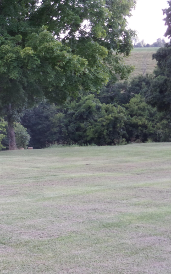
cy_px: 137
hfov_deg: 14.3
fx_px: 678
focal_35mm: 91
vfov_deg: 22.8
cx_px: 39
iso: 200
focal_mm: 11.5
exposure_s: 1/200
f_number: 5.2
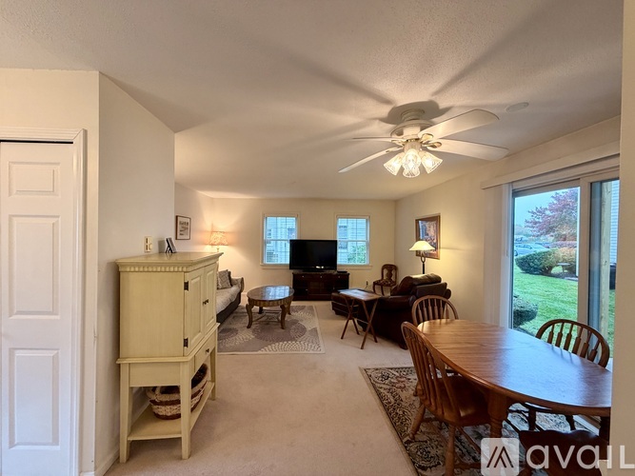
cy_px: 238
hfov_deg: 102.1
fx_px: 257
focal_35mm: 14
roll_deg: -0.7
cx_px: 318
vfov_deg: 85.7
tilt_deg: +0.0
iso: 160
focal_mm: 2.22
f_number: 2.2
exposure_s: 1/60
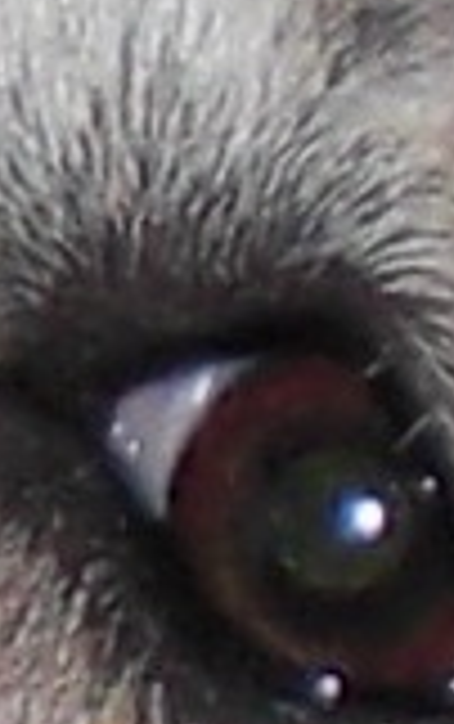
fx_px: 2053
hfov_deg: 12.6
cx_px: 267
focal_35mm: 104
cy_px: 558
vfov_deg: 19.8
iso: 100
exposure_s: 1/60
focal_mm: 6.3
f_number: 3.1
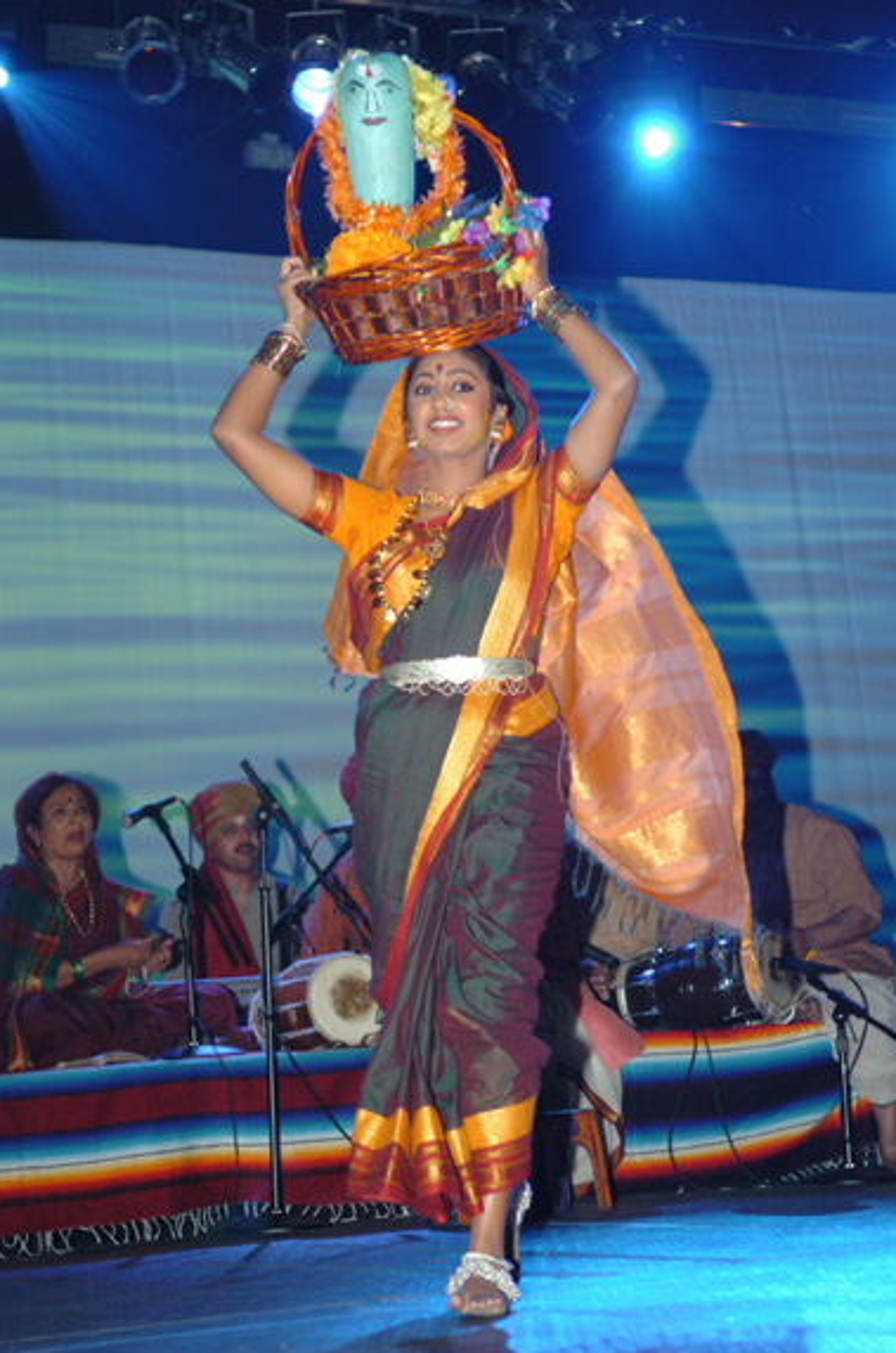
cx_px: 462
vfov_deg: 23.5
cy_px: 648
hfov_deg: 15.7
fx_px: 3244
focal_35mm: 87
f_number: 2.8
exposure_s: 1/100
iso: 800
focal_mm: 55
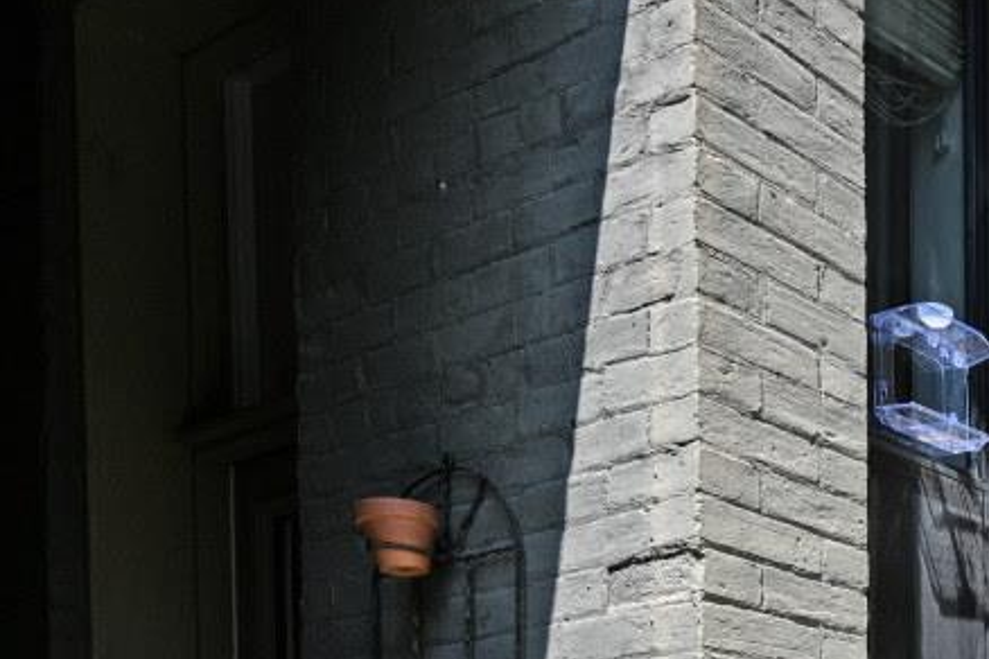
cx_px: 1459
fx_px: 1319
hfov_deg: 28.3
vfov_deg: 23.2
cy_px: 957
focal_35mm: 48
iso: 100
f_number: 6.3
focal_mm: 14
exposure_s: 1/320
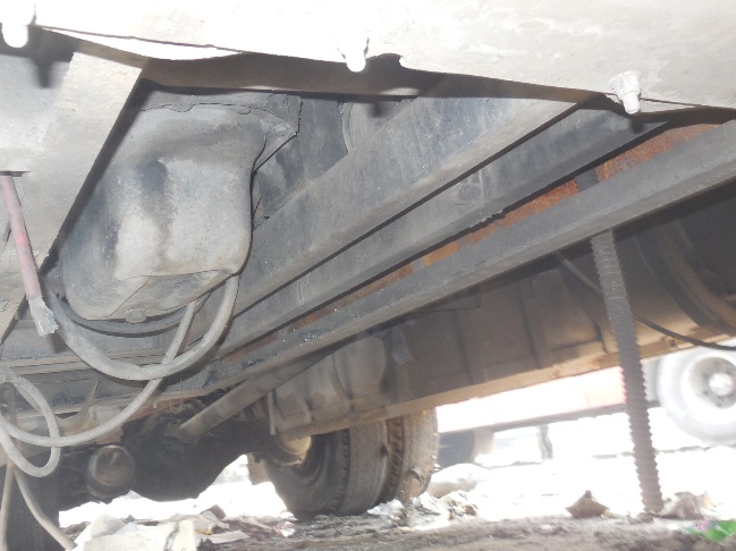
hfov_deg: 49.9
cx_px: 303
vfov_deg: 38.5
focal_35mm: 37
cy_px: 316
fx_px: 786
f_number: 3.2
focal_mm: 5.3
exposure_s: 1/25
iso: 200
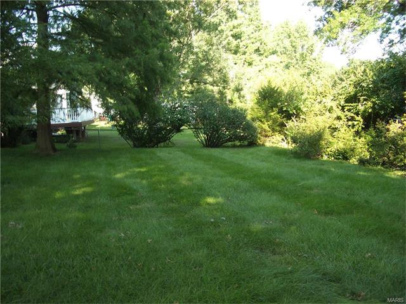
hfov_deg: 52.6
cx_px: 203
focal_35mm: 35
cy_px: 152
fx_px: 411
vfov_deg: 40.7
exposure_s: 1/80
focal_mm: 5.8
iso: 100
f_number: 2.6
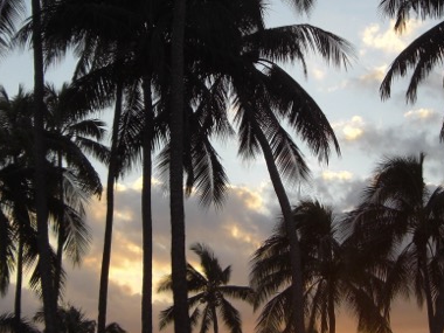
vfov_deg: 18.4
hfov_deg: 24.4
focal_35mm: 80
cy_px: 126
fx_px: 1026
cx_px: 271
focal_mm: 6.2
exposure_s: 1/400
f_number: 2.7
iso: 64
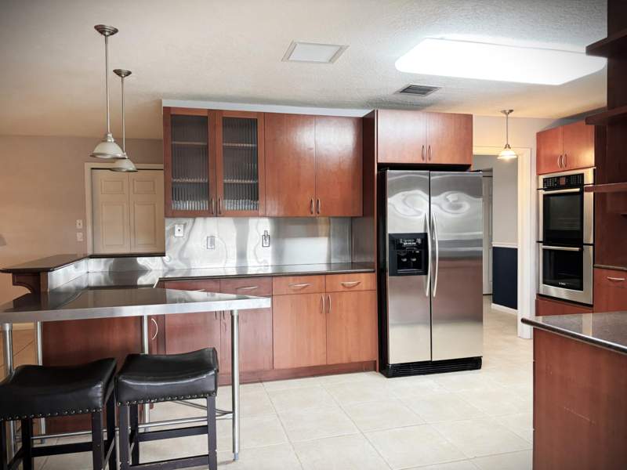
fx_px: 471
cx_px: 314
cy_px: 235
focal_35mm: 26
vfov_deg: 53.1
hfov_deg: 67.3
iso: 200
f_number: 1.6
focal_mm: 5.96
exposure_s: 1/60
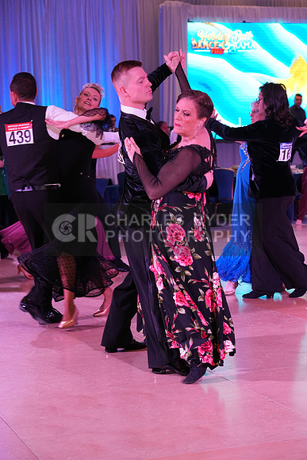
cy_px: 230
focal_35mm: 75
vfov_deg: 27.0
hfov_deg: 18.2
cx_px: 154
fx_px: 959
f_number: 5
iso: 2000
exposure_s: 1/200
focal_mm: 75
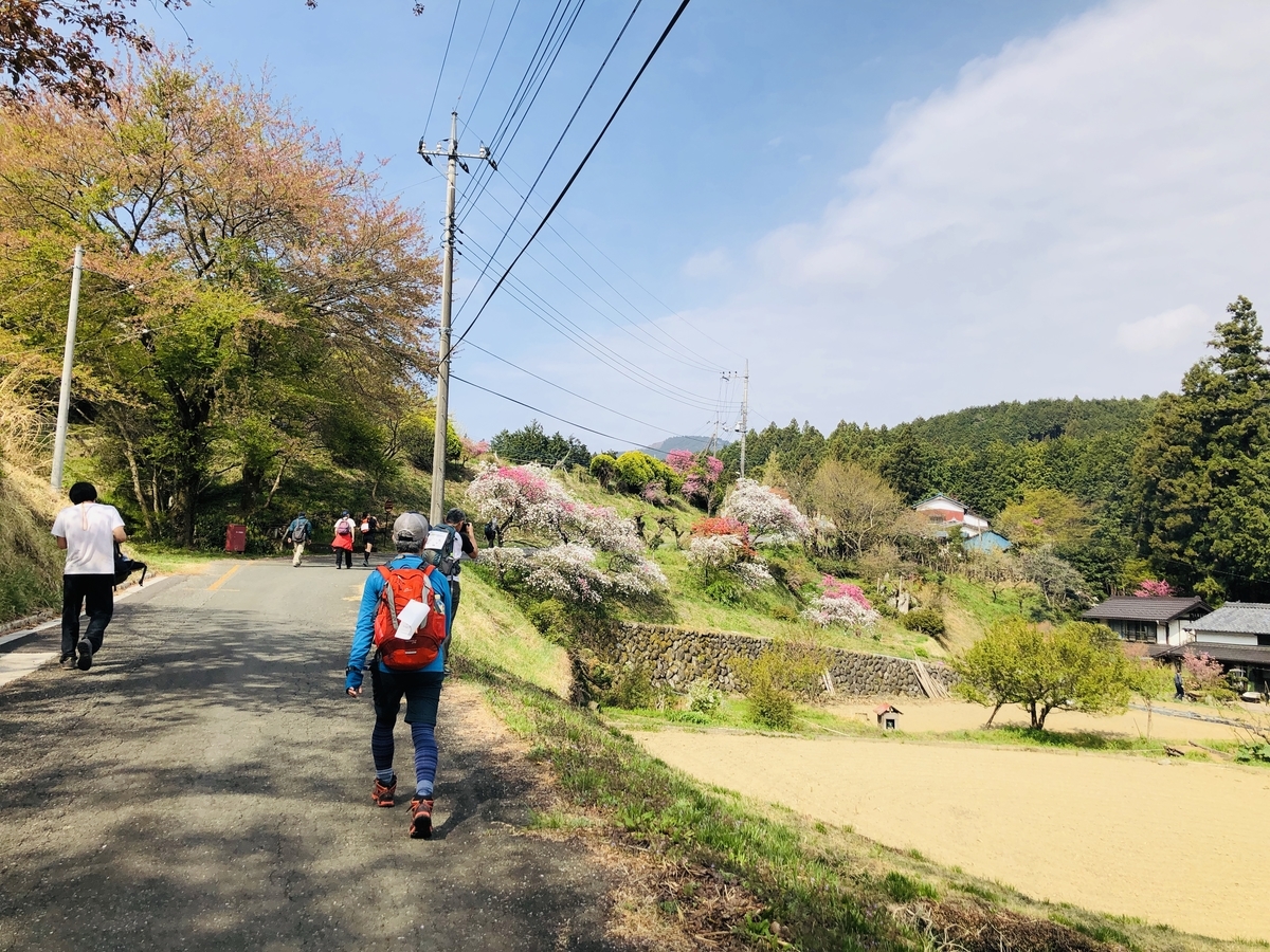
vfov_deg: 49.7
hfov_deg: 63.4
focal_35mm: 28
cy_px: 476
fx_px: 1027
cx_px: 635
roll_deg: +0.0
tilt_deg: +9.7
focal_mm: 4
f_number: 1.8
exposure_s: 1/1845
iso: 20
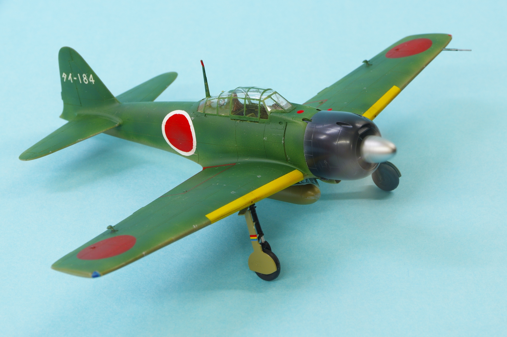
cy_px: 168
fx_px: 1435
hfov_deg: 20.0
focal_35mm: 102
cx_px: 254
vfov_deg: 13.4
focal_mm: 68
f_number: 13
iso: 100
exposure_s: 1
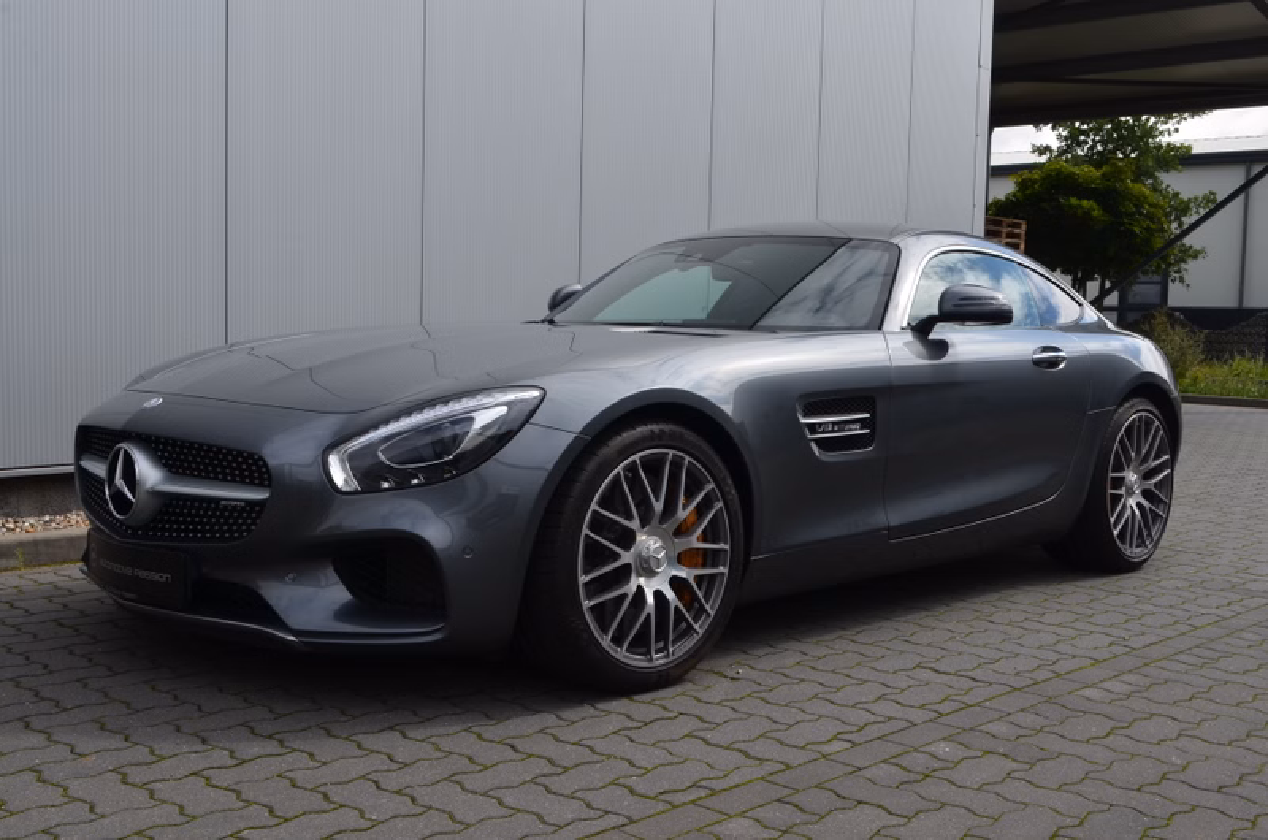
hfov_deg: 49.6
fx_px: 1371
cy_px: 420
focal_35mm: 39
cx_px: 634
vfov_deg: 34.1
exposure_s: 1/125
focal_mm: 26
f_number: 11
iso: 160
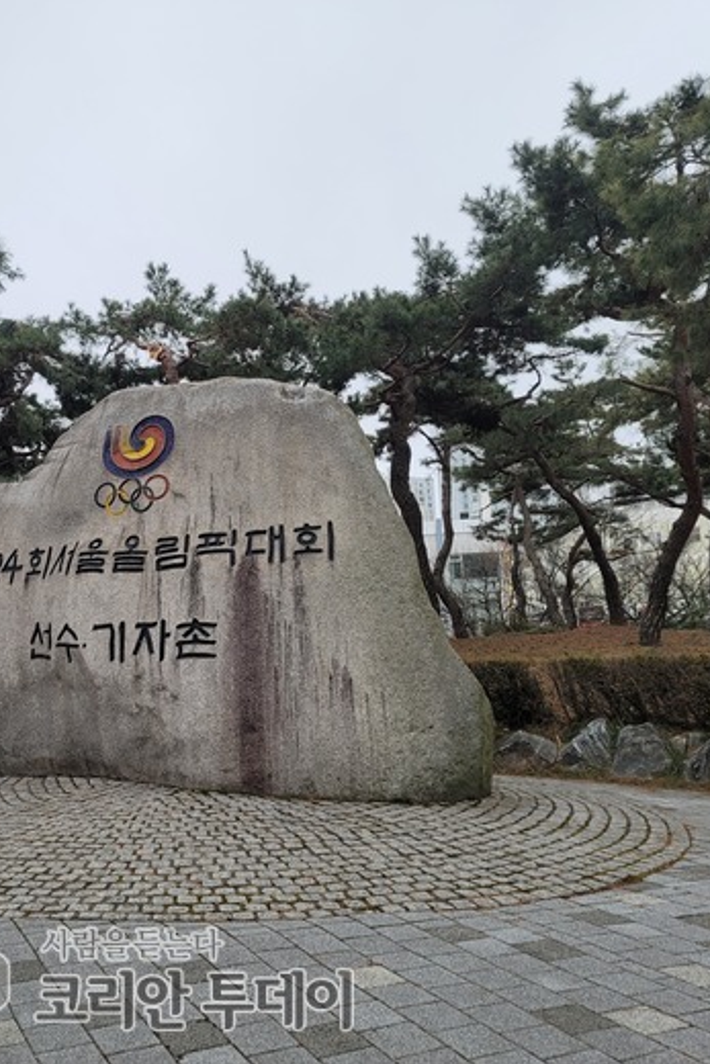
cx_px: 127
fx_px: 1035
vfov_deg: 54.4
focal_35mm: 35
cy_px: 529
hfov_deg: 36.4
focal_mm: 7
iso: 25
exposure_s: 1/120
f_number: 1.8
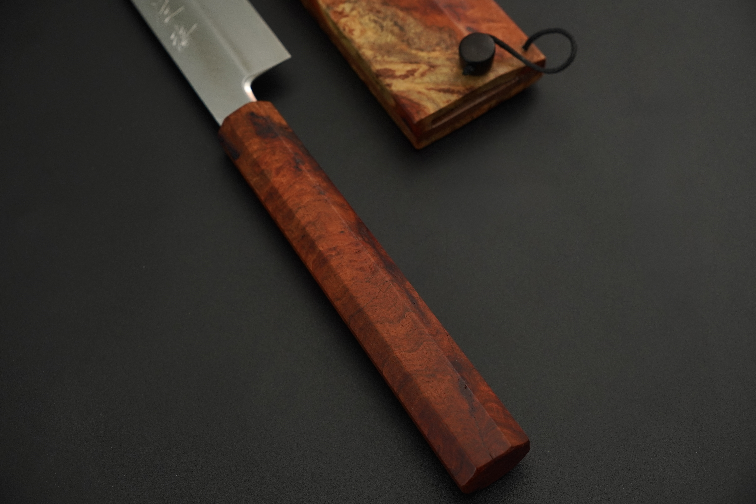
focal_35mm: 62
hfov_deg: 32.5
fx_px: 1298
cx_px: 378
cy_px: 252
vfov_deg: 22.0
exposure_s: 1/160
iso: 500
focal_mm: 41.2
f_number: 5.6
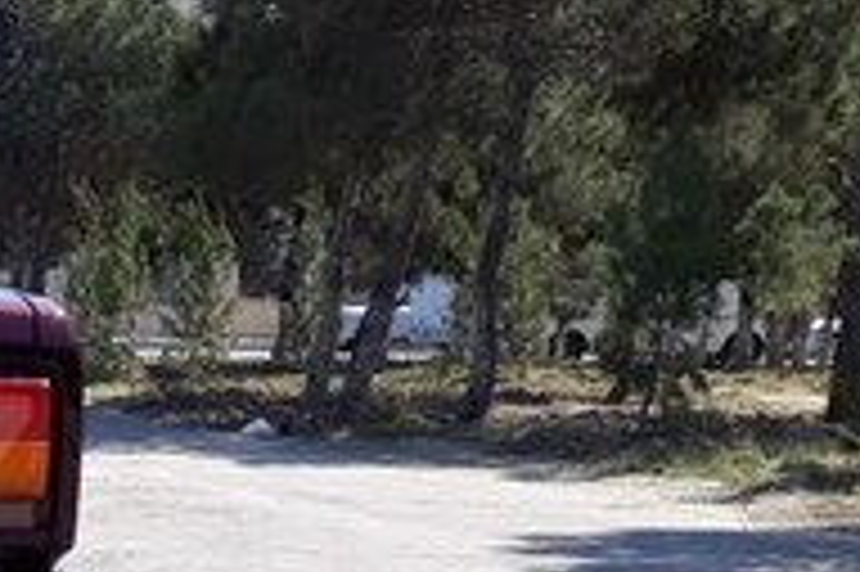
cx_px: -428
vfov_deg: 14.0
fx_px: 2315
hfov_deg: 18.6
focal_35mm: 97
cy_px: 462
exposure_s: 1/915
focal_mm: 3.6
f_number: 1.9
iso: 40
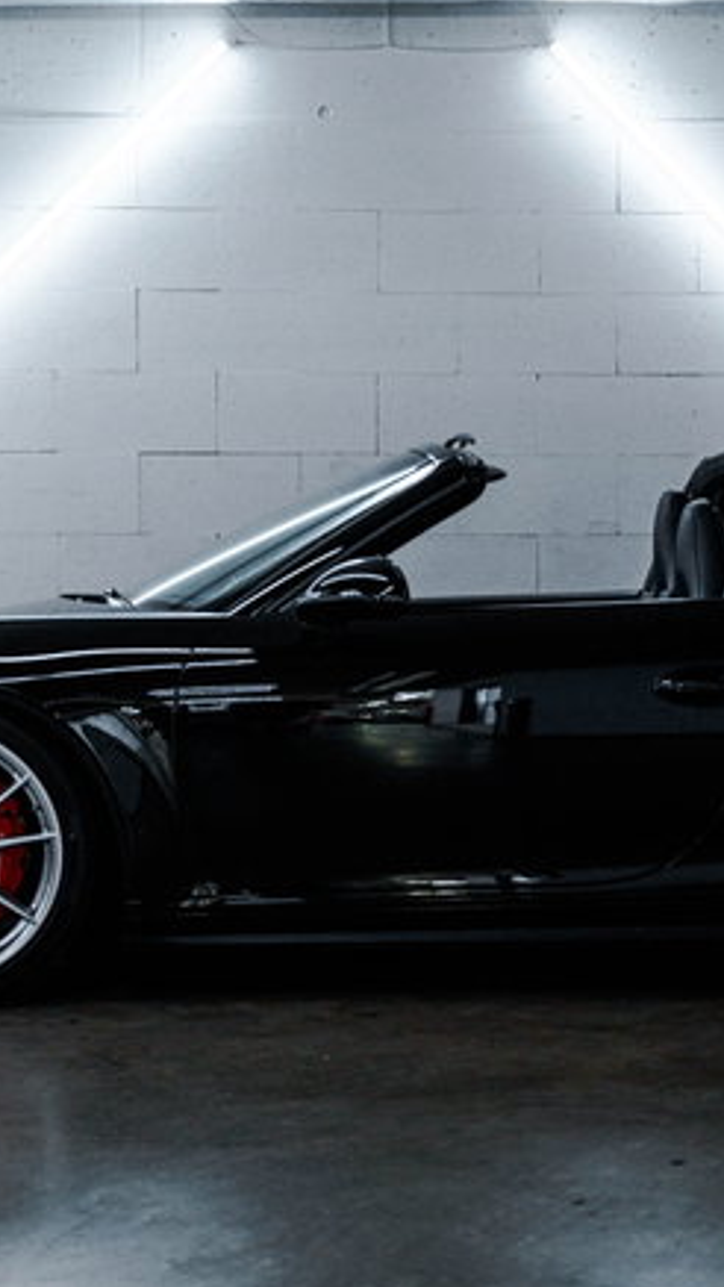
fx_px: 2695
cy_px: 716
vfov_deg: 26.8
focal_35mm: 79
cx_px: 422
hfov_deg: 15.3
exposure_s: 1/100
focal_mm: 43
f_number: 2.8
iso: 800
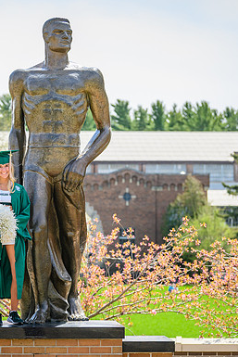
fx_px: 1446
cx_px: 56
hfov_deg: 9.4
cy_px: 178
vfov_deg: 14.1
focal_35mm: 146
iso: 400
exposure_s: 1/2500
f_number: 4
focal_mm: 95
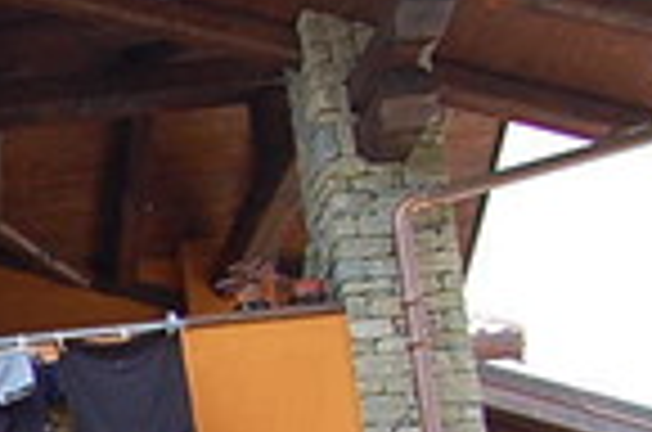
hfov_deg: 11.9
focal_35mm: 140
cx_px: -913
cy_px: 729
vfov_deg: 9.4
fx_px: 2530
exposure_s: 1/160
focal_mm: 18
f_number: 6.3
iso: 200
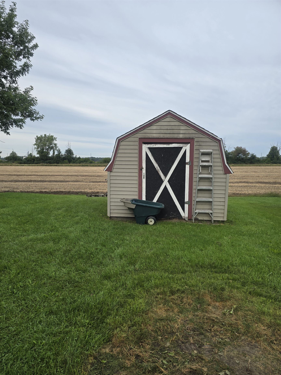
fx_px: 249
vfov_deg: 73.9
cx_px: 140
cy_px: 188
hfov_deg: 58.9
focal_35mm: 23
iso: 12
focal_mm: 6.3
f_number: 1.7
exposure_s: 1/370
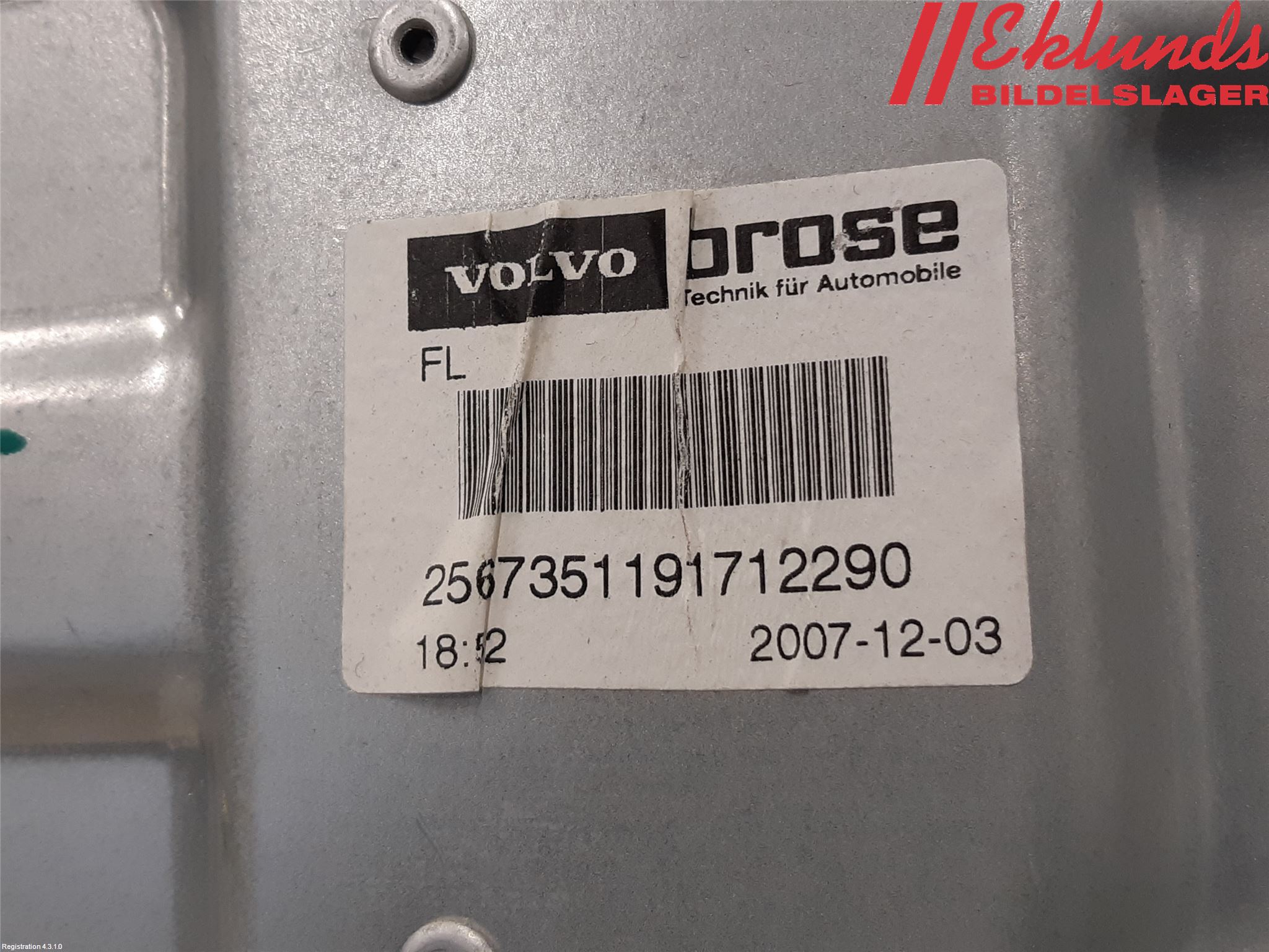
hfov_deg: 67.3
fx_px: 953
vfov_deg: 53.1
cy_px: 476
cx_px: 634
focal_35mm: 26
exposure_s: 1/50
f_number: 1.7
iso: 80
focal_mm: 3.93
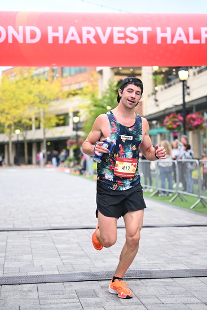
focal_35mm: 70
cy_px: 155
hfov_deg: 19.5
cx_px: 104
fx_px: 603
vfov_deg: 28.8
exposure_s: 1/1250
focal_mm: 70
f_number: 2.8
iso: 1250
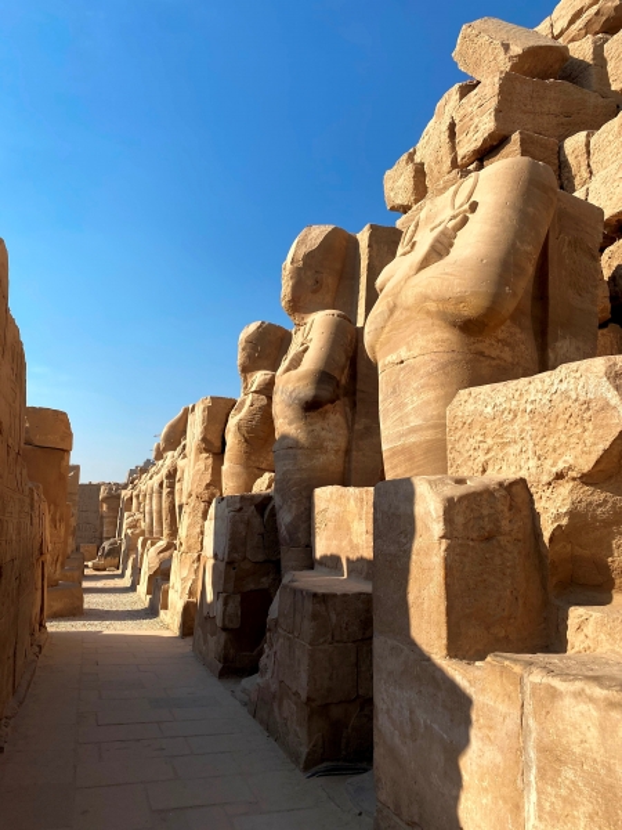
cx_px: 311
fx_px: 623
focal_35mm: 26
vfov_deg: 67.3
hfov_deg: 53.1
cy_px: 415
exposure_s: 1/3049
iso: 32
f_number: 1.8
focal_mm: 4.25
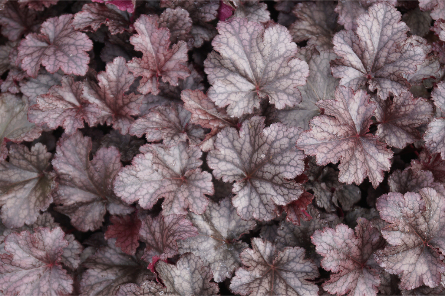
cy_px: 148
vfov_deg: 16.6
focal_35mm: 82
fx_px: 1020
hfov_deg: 24.6
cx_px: 222
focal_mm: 55
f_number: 5.6
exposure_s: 1/160
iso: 125
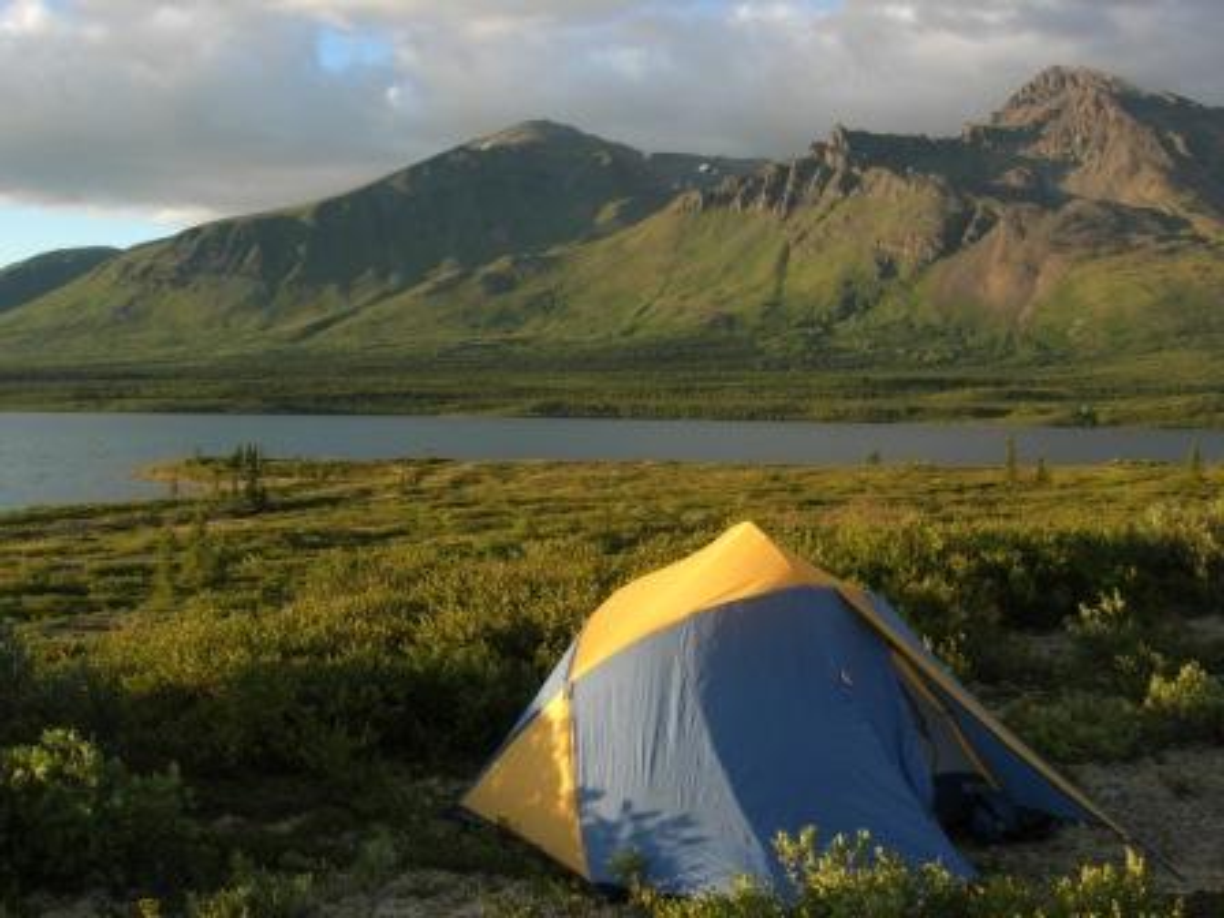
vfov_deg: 37.7
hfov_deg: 49.0
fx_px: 1344
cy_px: 459
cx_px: 612
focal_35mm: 38
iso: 64
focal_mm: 7.8
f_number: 4.8
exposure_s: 1/155
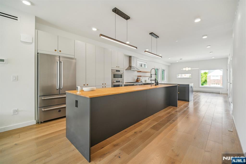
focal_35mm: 24
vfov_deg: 53.1
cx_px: 123
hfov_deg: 73.8
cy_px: 82
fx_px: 164
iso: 400
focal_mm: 24
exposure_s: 1/50
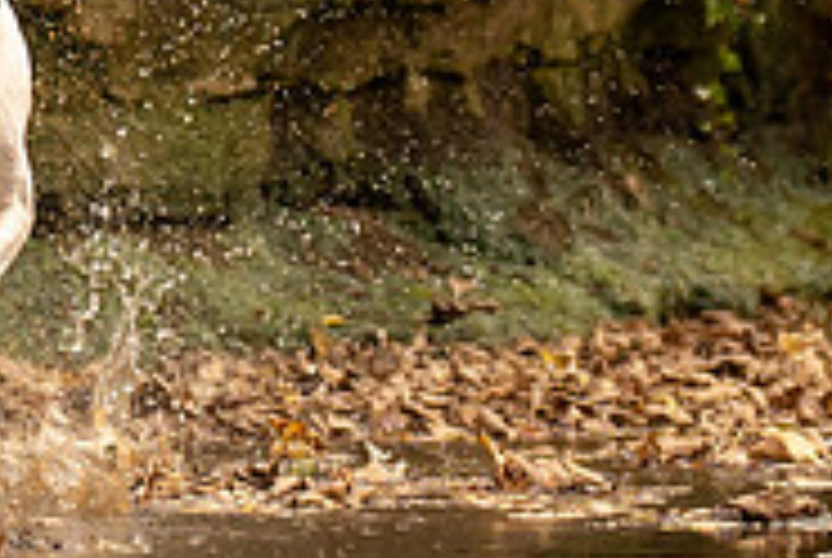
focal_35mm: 682
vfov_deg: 2.0
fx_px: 15787
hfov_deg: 3.0
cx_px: -162
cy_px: -352
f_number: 2.8
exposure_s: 1/640
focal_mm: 92
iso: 500
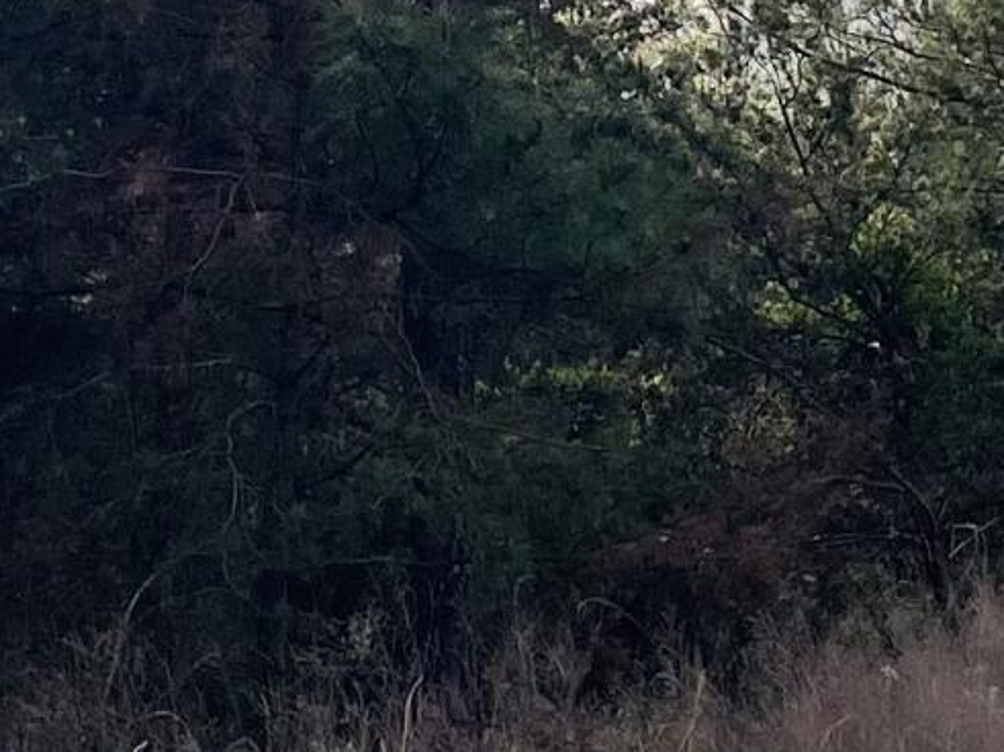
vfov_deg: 9.2
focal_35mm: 159
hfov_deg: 12.4
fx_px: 4610
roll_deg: -1.0
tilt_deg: +8.5
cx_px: 642
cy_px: -161
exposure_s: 1/5814
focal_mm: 4.2
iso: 32
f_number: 1.6
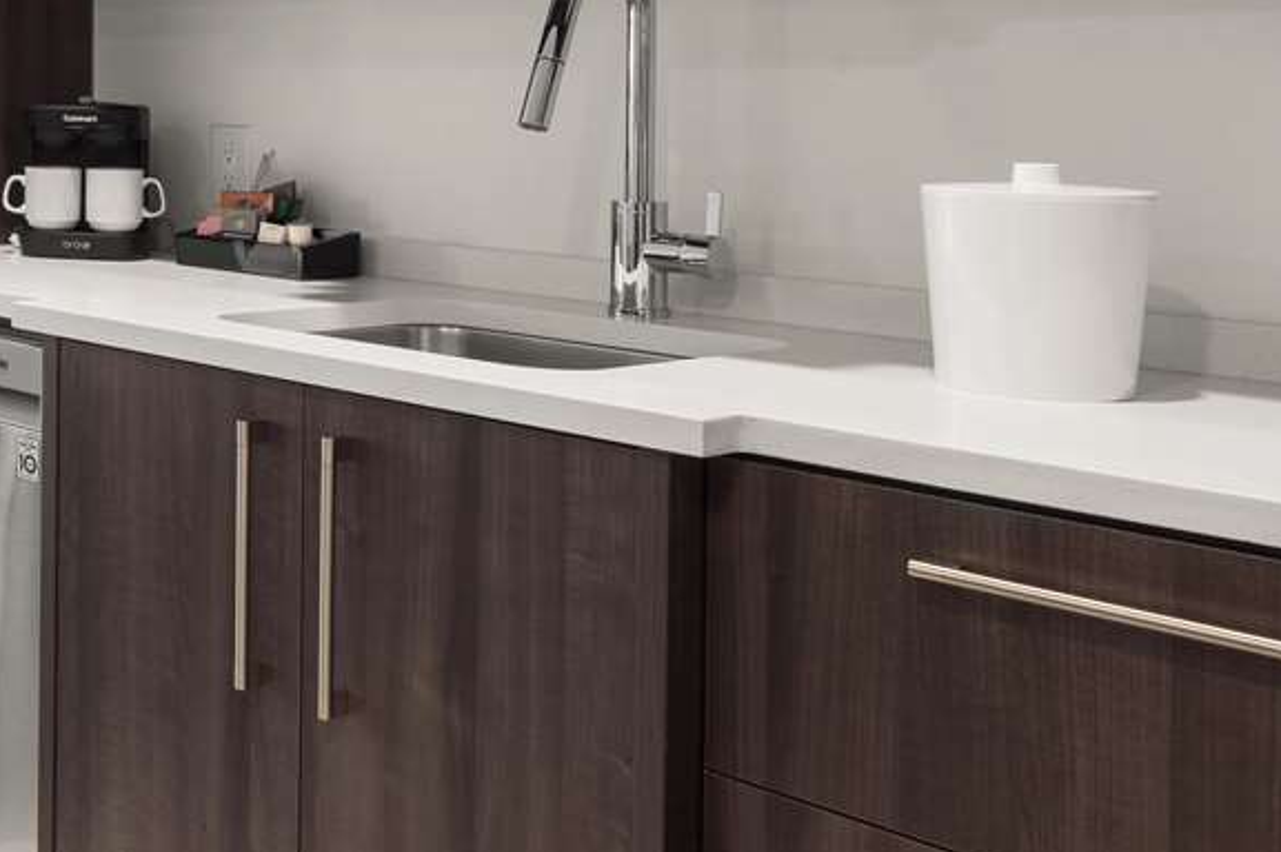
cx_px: -331
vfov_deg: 25.2
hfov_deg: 30.9
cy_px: 93
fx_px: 1849
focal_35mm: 52
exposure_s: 1/2
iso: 200
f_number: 13
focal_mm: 20
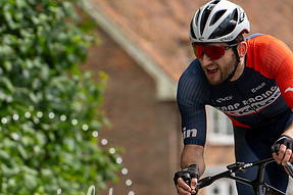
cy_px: 112
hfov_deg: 5.0
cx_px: 263
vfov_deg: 3.3
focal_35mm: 412
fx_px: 3351
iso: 100
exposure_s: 1/640
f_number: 4
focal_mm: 167
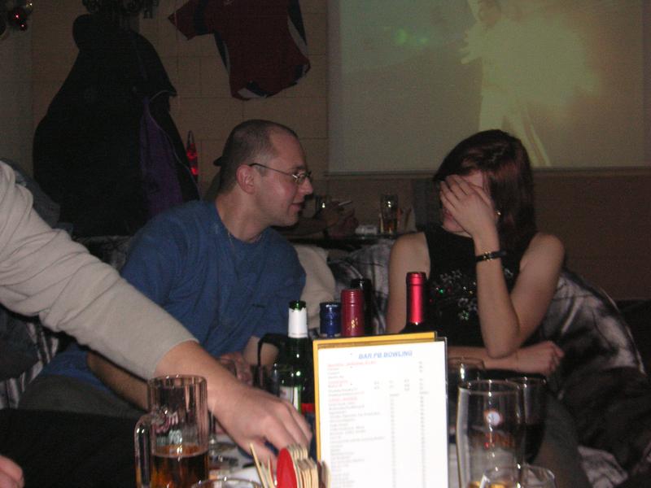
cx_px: 326
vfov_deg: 27.5
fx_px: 997
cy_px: 244
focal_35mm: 53
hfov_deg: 36.2
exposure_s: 1/45
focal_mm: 8.9
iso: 160
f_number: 3.6
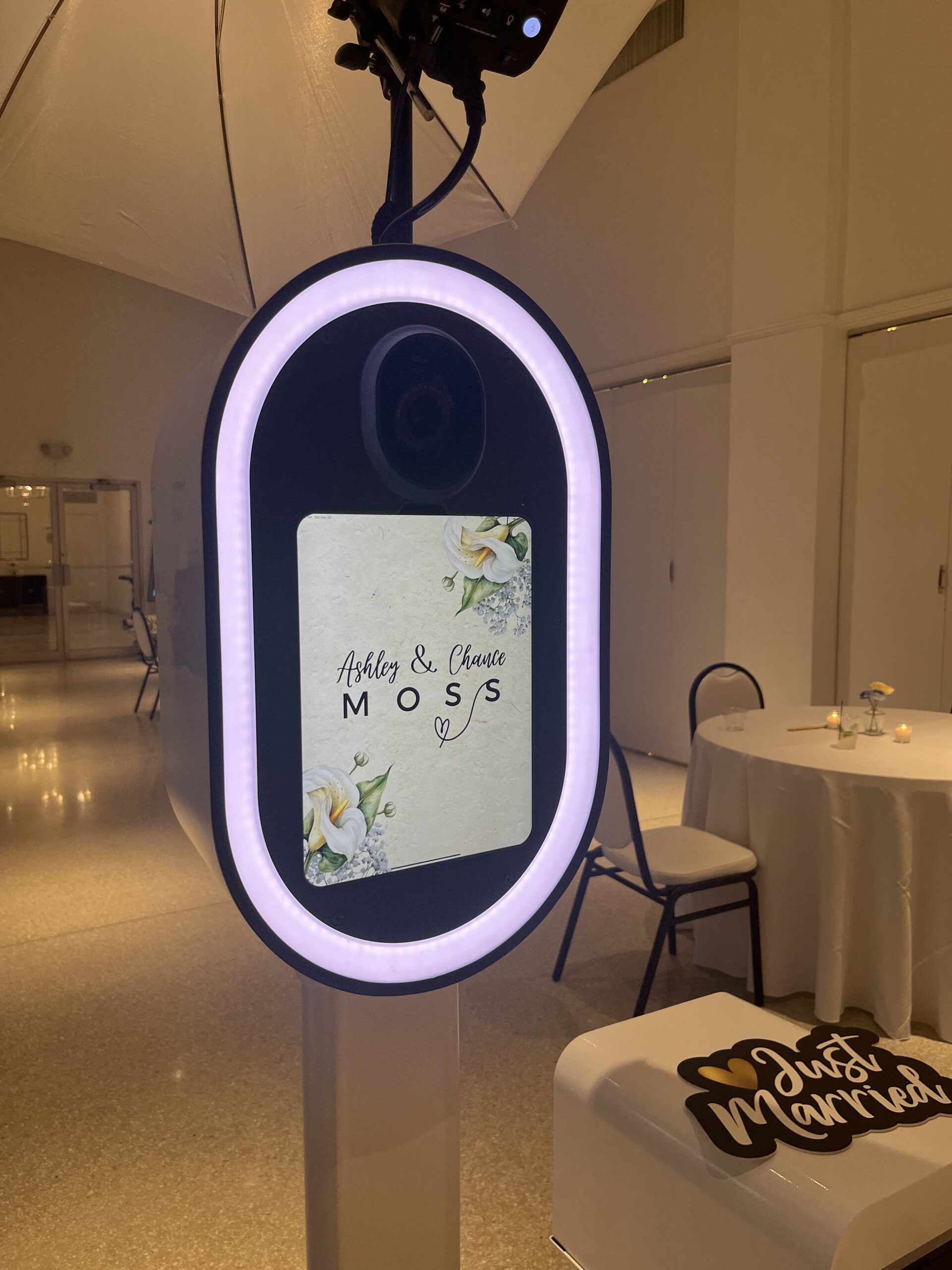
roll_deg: +0.8
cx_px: 476
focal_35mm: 26
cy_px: 635
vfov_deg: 67.3
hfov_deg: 53.1
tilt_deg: -5.2
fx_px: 953
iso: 80
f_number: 1.6
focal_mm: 5.1
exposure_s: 1/120
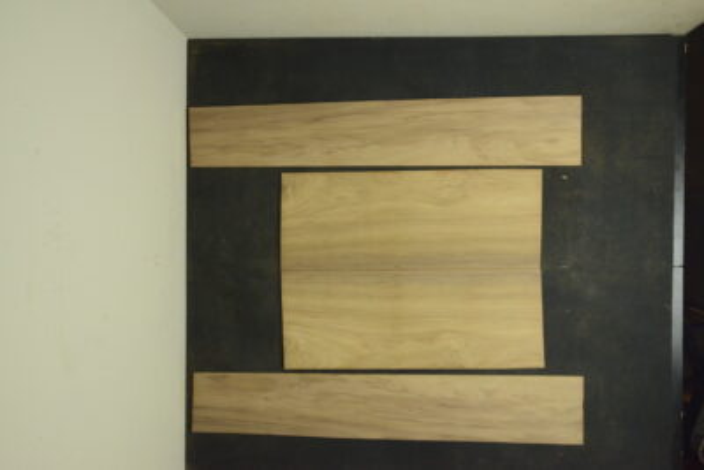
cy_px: 235
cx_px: 352
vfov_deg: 43.6
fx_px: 587
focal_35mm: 30
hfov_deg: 61.9
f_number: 16
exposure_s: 1/5
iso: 6400
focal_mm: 30
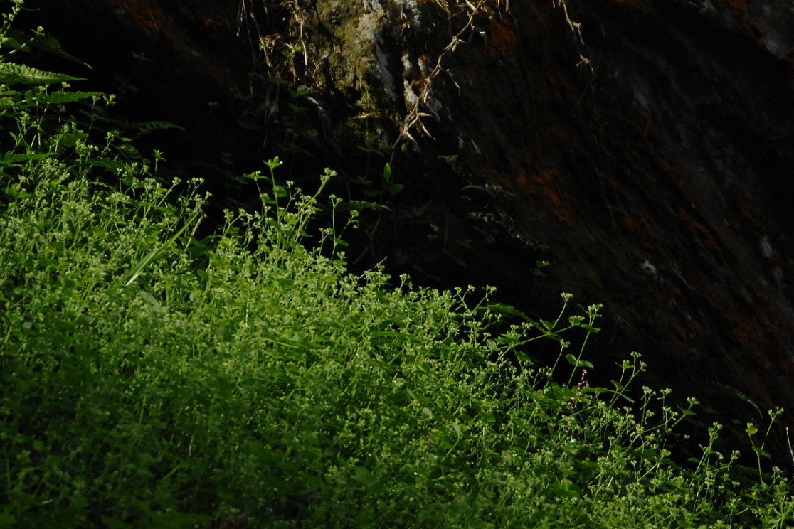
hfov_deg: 6.2
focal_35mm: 330
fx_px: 7278
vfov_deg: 4.2
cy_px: 303
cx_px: 257
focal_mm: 120
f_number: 5.3
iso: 400
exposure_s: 1/1600
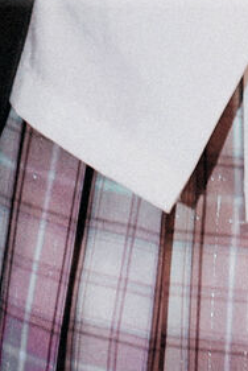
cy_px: -733
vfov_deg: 6.0
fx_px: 3298
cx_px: 475
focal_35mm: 320
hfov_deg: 4.3
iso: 500
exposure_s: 1/60
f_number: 2.2
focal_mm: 50
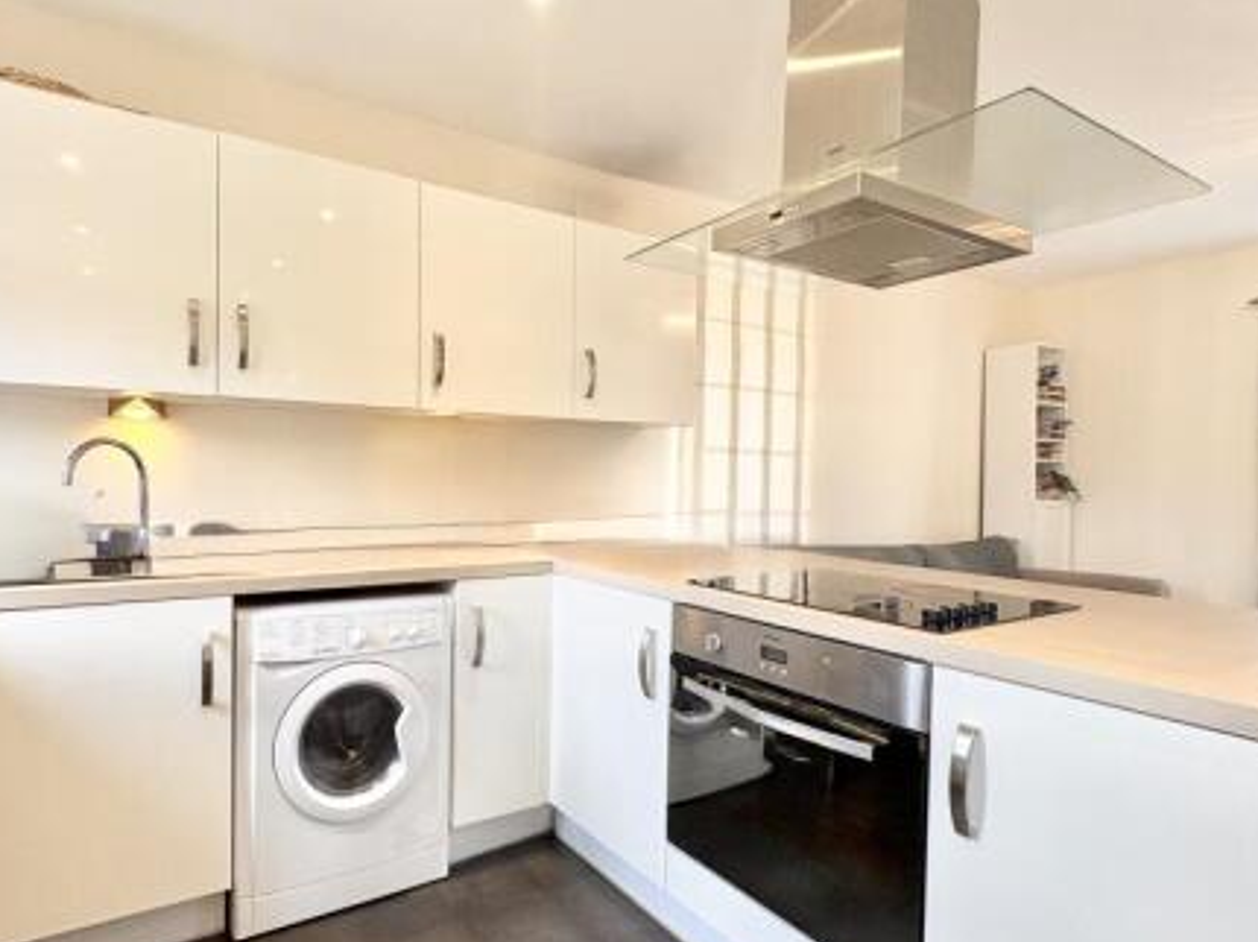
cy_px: 493
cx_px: 493
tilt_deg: -1.6
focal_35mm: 19
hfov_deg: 83.5
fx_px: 690
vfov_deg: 68.6
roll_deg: -0.6
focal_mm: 2.22
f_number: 2.2
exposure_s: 1/100
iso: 100
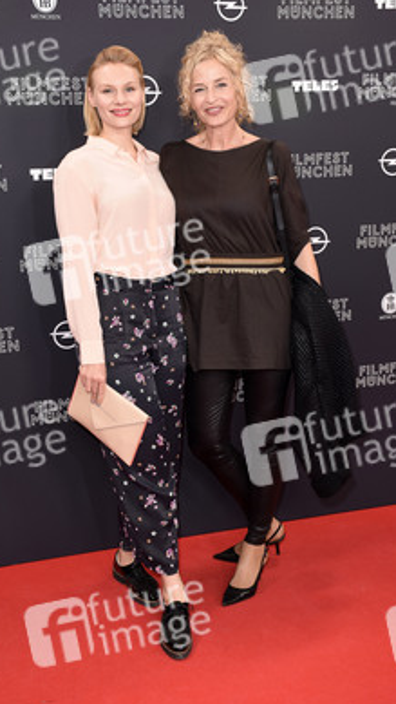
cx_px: 170
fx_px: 812
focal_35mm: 44
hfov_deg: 27.4
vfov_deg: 46.8
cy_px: 353
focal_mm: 27
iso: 400
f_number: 6.3
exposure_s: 1/60
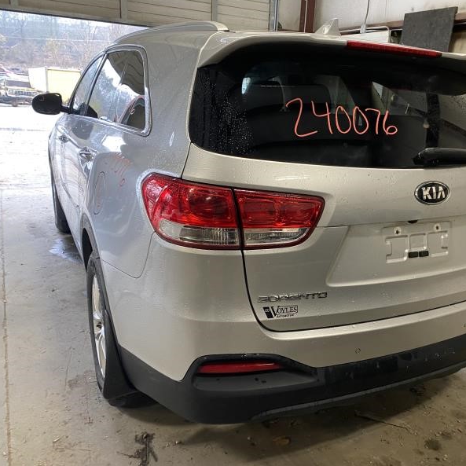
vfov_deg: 52.5
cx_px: 273
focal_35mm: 31
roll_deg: -2.0
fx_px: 472
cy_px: 231
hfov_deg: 52.3
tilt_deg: -10.4
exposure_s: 1/60
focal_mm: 4.25
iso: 125
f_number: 1.8
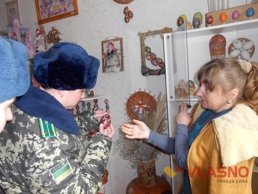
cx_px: 129
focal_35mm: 26
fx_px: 194
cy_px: 97
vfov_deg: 53.1
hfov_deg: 67.3
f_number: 3.5
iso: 250
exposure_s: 1/25
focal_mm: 4.6
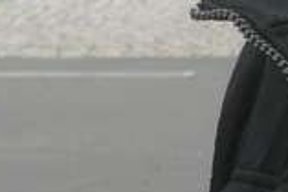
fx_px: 1513
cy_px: -304
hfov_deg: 10.9
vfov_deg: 6.8
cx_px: 110
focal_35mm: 189
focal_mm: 5.7
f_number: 2.8
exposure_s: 1/250
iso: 77
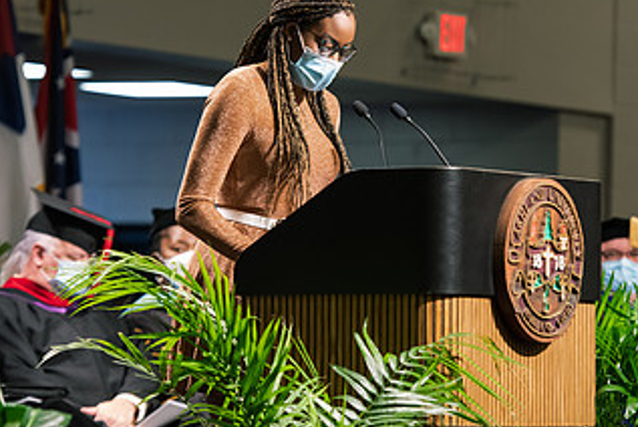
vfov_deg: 5.4
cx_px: 324
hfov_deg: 8.0
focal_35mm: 256
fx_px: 4541
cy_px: 168
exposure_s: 1/200
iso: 1600
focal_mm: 140
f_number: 3.5
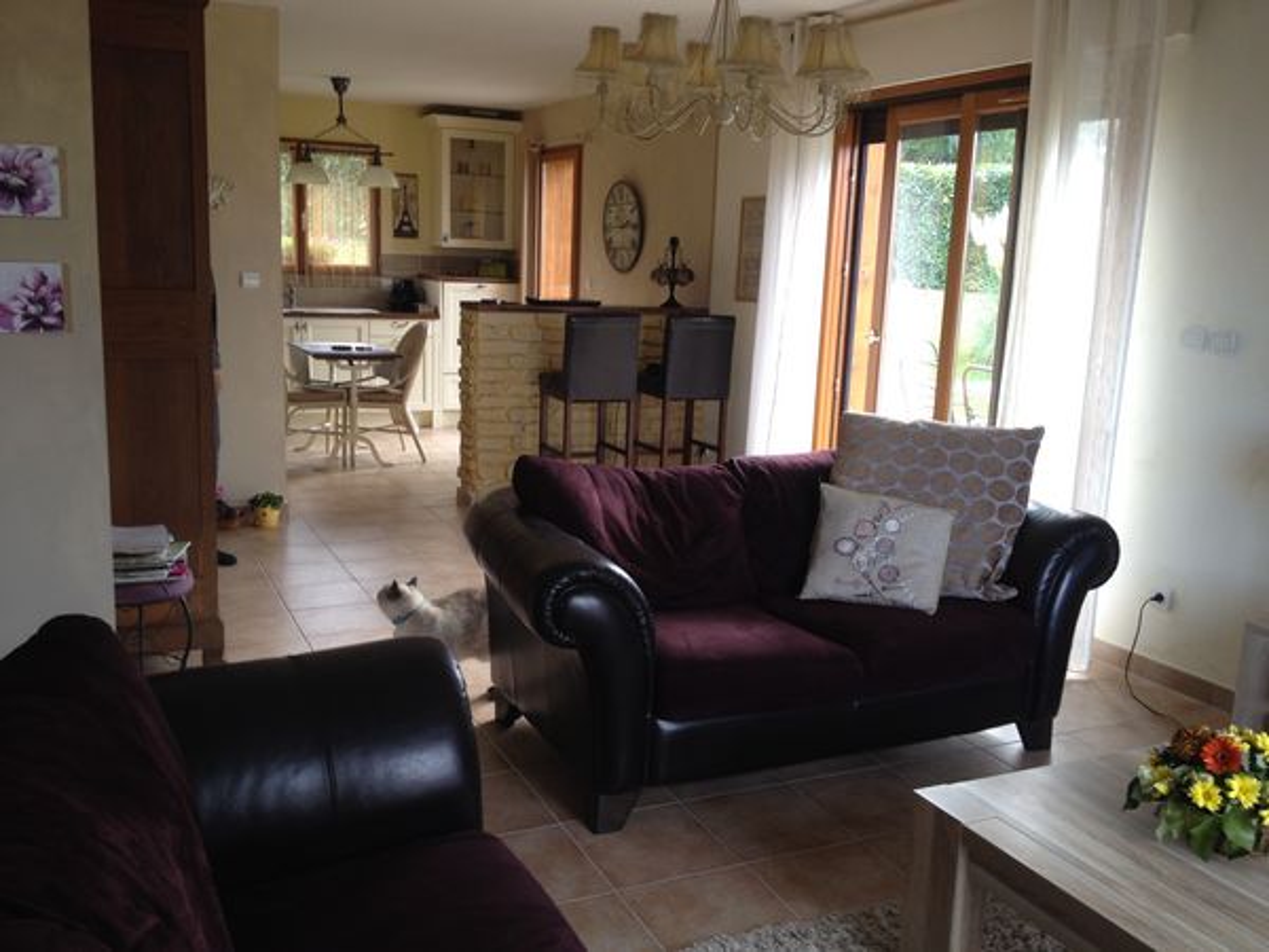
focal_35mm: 35
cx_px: 634
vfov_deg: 40.7
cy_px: 476
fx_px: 1283
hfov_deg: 52.6
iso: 50
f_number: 2.4
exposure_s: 1/40
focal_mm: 4.28
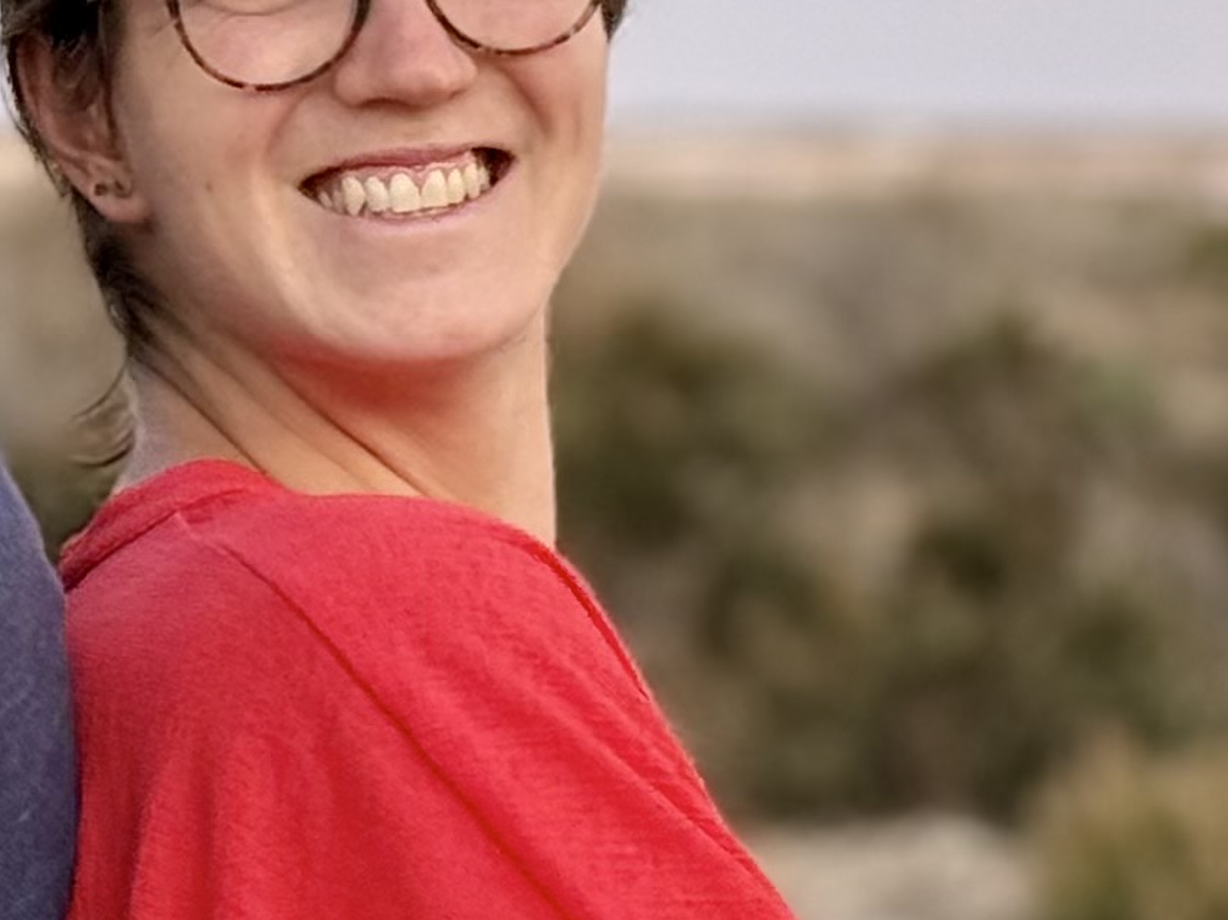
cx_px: 225
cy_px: 299
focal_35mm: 227
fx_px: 8049
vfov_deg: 6.5
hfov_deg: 8.7
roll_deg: -0.6
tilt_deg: -2.1
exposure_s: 1/50
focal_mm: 6.76
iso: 160
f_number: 1.78
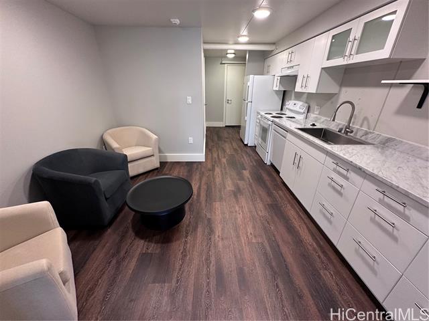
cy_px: 160
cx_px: 214
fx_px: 174
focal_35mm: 14
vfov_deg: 85.7
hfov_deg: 102.1
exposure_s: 1/120
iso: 320
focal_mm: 2.22
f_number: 2.2
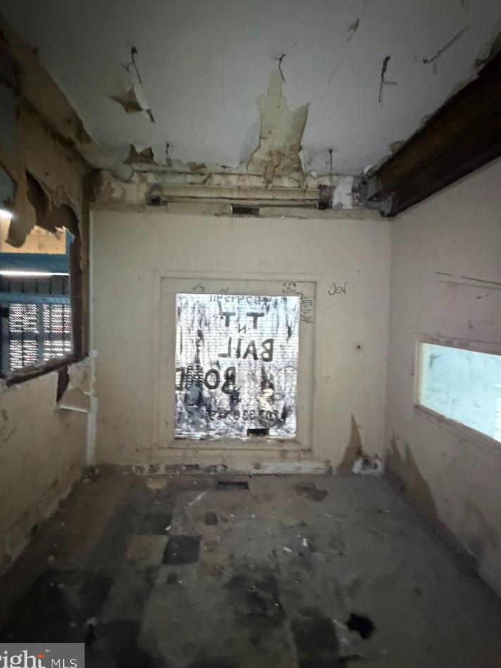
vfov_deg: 98.1
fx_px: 289
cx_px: 237
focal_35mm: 15
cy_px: 323
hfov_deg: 81.7
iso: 800
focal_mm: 2.22
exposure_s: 1/34
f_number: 2.2
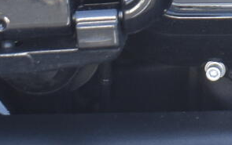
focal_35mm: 279
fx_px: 1769
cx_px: 520
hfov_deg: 7.1
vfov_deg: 4.6
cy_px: -171
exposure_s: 1/125
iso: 400
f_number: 5.6
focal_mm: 27
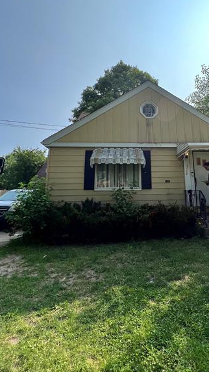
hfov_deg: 57.2
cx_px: 138
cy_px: 148
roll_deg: +2.5
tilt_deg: +13.5
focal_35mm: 19
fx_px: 187
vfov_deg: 88.4
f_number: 1.8
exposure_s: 1/1263
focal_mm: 1.57
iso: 32
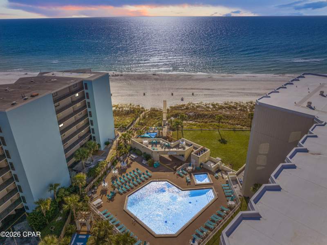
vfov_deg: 56.7
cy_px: 122
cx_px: 164
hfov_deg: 71.7
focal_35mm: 24
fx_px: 226
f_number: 4.5
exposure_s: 1/2000
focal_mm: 12.29
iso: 100
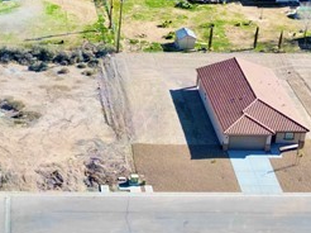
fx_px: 898
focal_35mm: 100
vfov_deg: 14.8
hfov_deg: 19.2
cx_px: 11
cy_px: 119
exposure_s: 1/2000
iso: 110
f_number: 1.7
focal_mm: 6.72
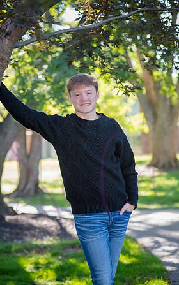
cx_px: 88
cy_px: 143
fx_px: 959
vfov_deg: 17.0
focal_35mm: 123
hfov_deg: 10.7
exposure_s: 1/320
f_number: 5
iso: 800
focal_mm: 120
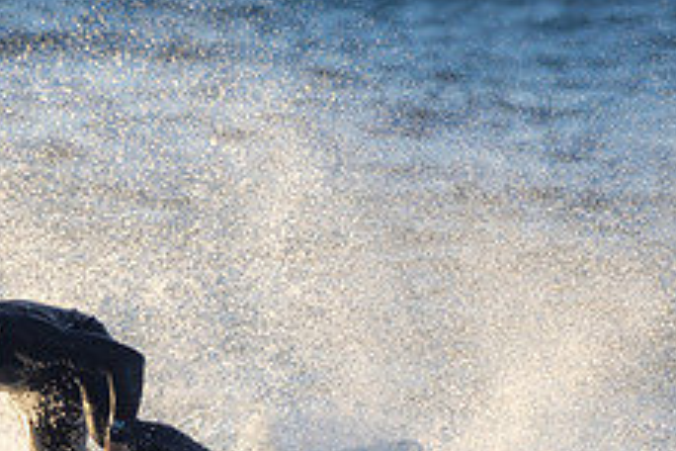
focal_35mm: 1905
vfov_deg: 0.7
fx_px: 35769
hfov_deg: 1.1
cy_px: 562
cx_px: 92
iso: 180
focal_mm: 500
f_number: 5.6
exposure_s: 1/500
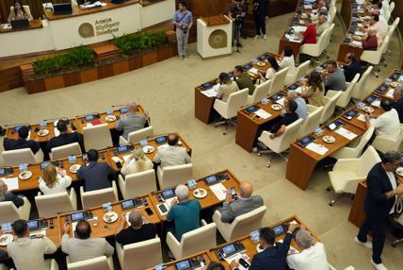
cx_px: 199
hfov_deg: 48.4
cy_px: 131
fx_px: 448
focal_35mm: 40
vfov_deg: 33.4
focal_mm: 28
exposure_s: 1/160
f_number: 4
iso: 1600
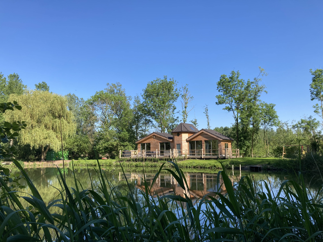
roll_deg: +0.5
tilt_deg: +7.1
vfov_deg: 49.7
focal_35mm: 28
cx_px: 162
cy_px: 121
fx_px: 261
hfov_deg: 63.4
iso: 20
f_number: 1.8
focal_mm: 3.99
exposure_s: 1/1200
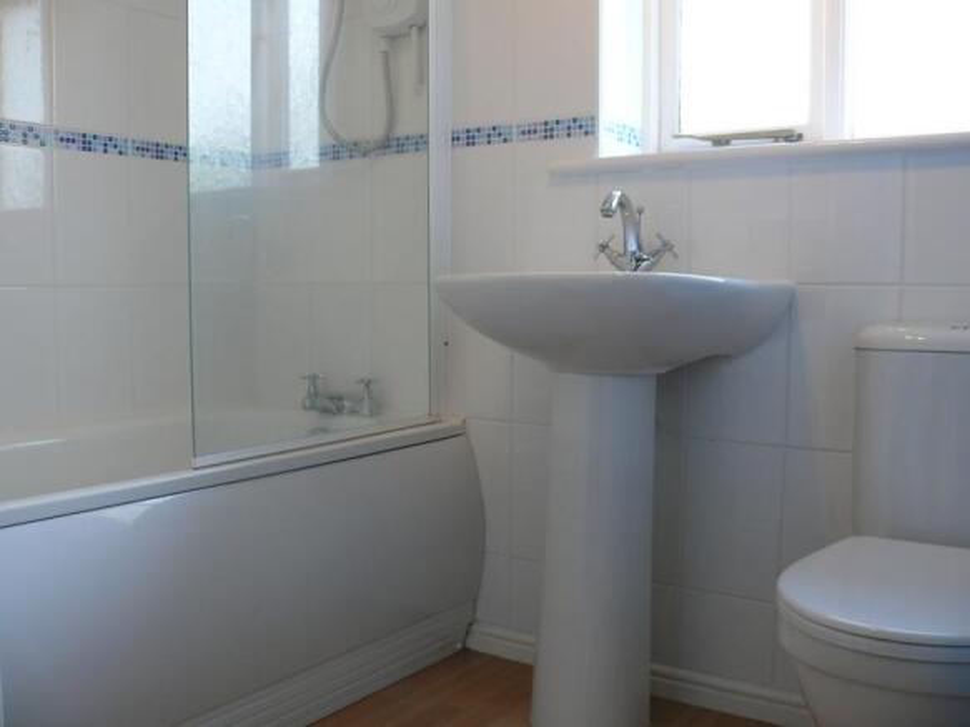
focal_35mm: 35
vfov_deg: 40.7
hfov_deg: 52.6
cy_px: 364
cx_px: 485
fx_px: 981
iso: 100
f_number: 2.8
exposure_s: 1/30
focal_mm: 7.4
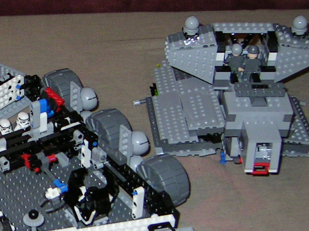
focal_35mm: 90
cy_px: 161
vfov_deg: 16.4
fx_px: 803
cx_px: -33
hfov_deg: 20.7
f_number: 2.8
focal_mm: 5.6
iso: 100
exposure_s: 1/30
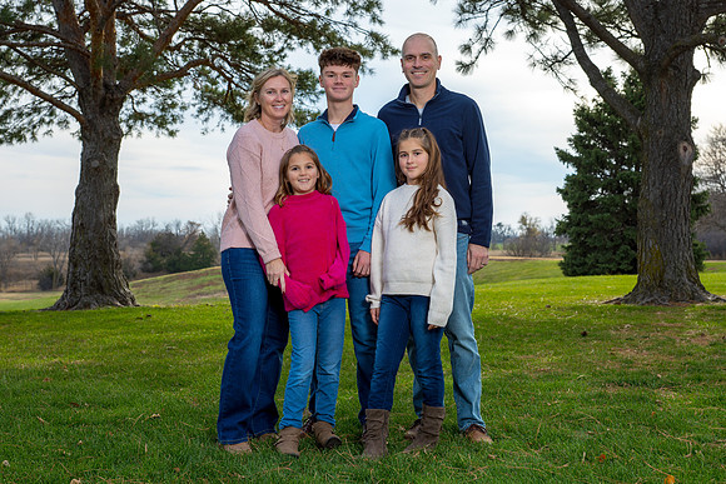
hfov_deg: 39.6
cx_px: 363
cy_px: 242
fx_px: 1009
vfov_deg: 27.0
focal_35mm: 50
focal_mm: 50
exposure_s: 1/250
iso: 100
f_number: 6.3
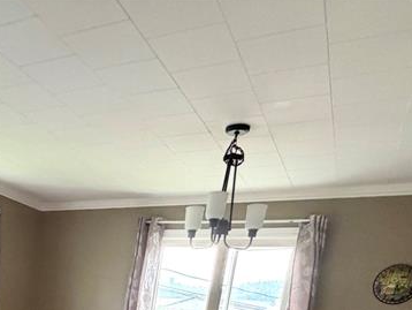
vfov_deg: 27.6
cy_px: 436
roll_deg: -5.2
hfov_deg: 42.3
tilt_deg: -16.5
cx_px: 29
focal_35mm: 40
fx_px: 476
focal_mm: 2.22
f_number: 2.2
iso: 200
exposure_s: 1/121
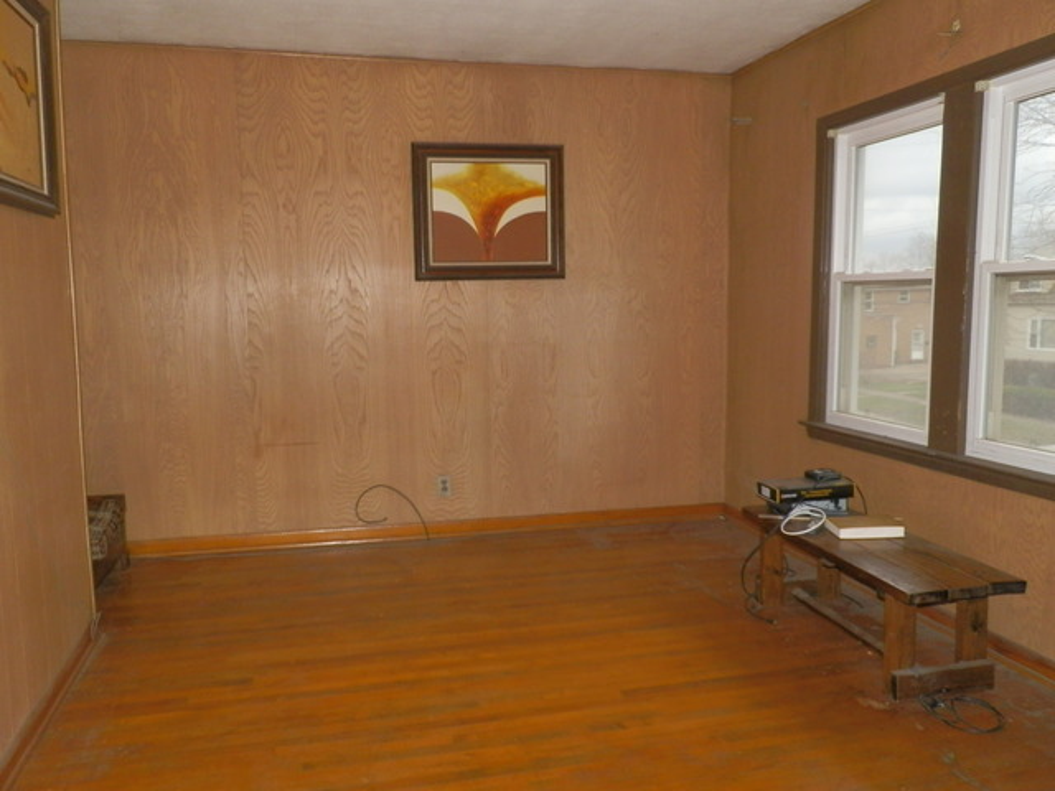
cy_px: 396
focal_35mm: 28
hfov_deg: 63.4
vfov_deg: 49.7
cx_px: 528
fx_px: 853
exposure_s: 1/30
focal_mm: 5
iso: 200
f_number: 3.3
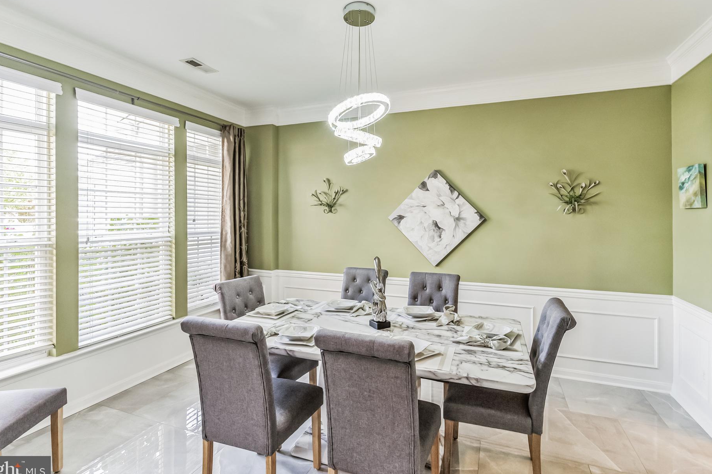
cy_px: 218
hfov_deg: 88.2
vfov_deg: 65.7
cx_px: 365
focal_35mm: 19
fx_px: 367
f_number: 8
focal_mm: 16.5
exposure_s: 1/20
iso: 320
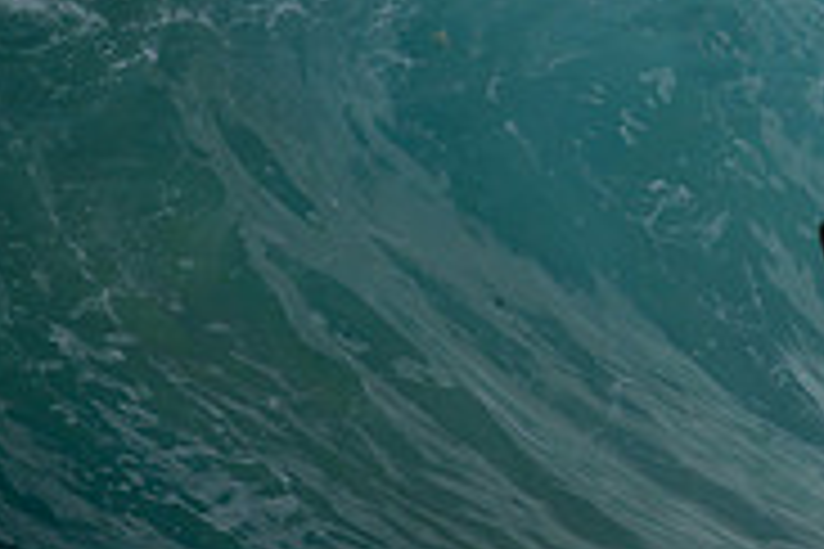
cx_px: 1283
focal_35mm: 2540
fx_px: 58133
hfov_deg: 0.8
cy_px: 254
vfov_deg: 0.5
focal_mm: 800
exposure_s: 1/2000
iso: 400
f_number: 11
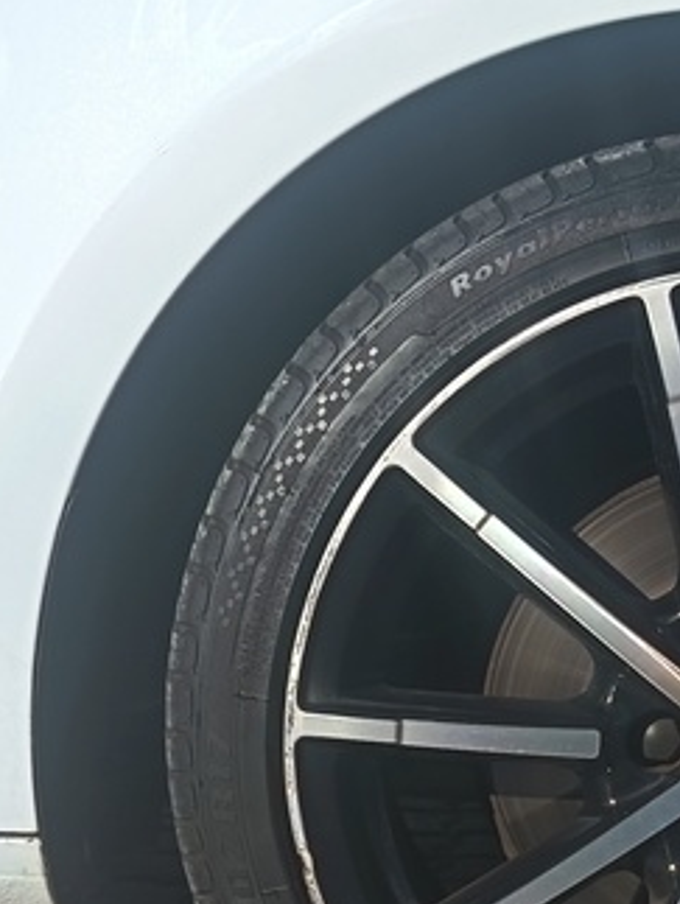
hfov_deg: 19.0
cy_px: 828
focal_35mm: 76
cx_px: 641
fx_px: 1987
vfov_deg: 24.8
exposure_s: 1/1064
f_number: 1.75
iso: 100
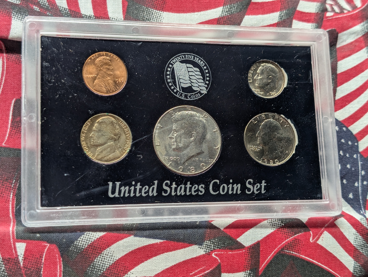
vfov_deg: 29.7
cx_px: 184
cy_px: 138
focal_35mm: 49
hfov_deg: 38.9
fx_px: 522
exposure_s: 1/65.3
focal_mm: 6.9
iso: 55
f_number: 1.68
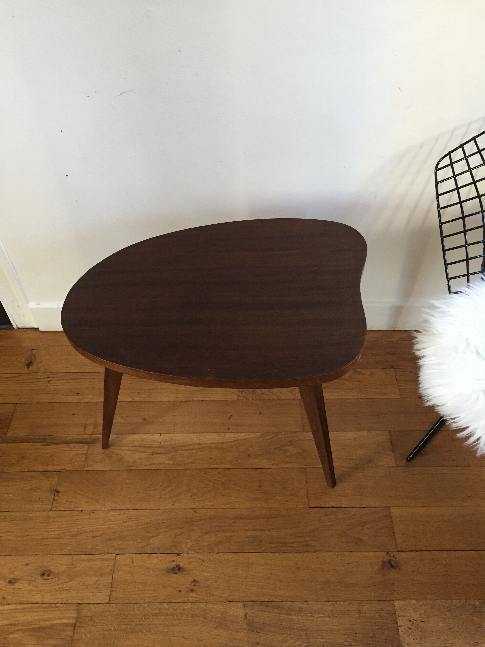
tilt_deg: -49.5
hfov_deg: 48.2
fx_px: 542
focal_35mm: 29
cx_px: 242
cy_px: 324
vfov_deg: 61.7
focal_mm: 4.15
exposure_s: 1/20
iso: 250
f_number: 2.2
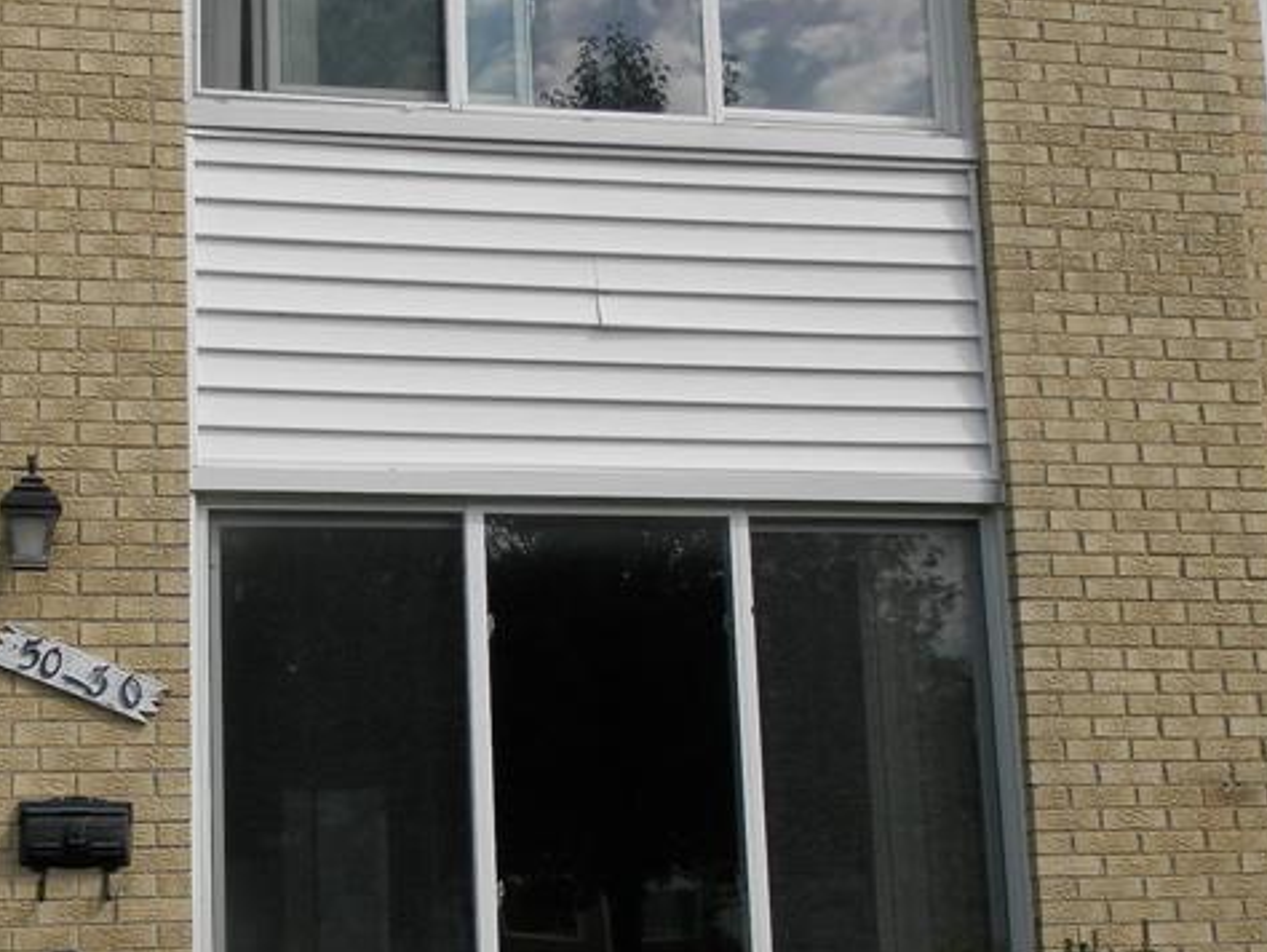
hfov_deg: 35.1
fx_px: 1977
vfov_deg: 26.9
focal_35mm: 54
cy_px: 618
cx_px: 406
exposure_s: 1/1250
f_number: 3.1
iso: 80
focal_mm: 4.5
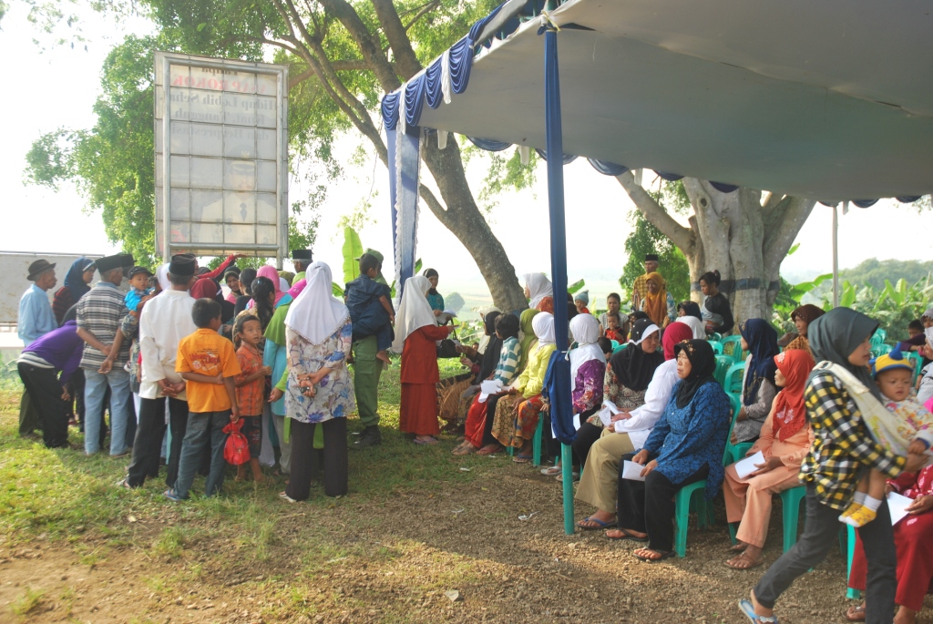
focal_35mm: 36
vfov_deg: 37.0
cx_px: 466
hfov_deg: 53.1
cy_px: 312
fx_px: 934
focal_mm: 24
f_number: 5.6
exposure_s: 1/100
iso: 100
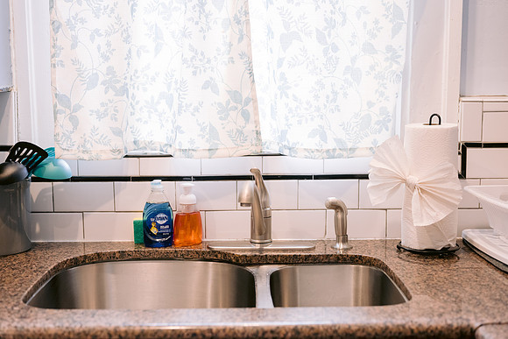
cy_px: 170
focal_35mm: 50
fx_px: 708
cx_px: 254
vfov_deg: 26.9
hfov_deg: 39.5
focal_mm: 50
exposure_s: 1/125
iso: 1250
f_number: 2.8
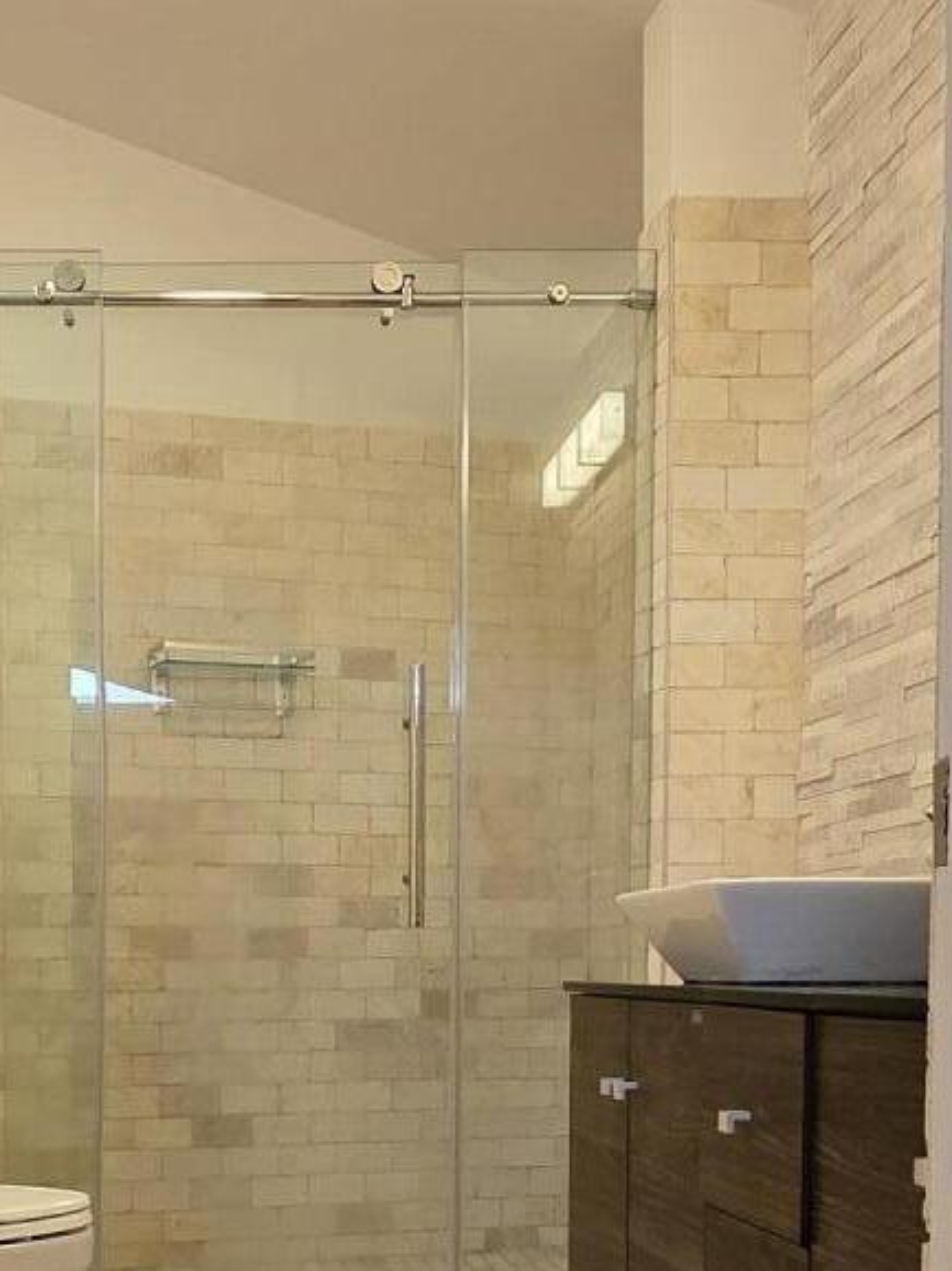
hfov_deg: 31.0
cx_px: 134
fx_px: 1651
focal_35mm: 45
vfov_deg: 39.9
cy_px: 1069
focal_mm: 2.2
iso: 200
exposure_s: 1/120
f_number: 1.9
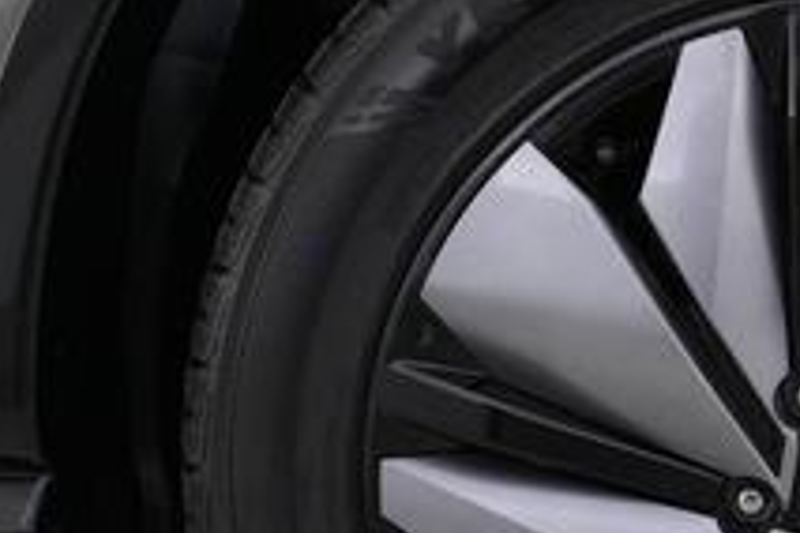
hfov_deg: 24.4
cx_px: 868
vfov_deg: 17.2
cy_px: 495
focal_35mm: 78
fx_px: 1733
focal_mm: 26
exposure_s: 1/160
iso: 5000
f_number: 2.8
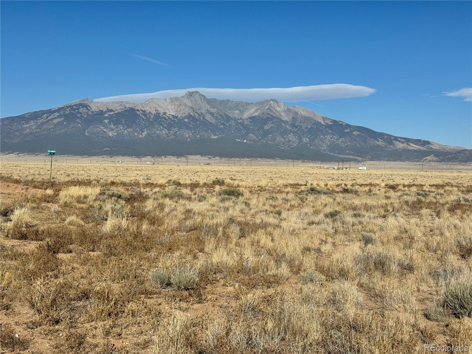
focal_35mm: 48
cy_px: 177
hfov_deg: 39.7
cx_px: 236
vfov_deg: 30.3
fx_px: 654
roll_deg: -1.9
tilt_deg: -2.2
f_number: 1.78
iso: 64
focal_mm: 6.76
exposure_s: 1/9009
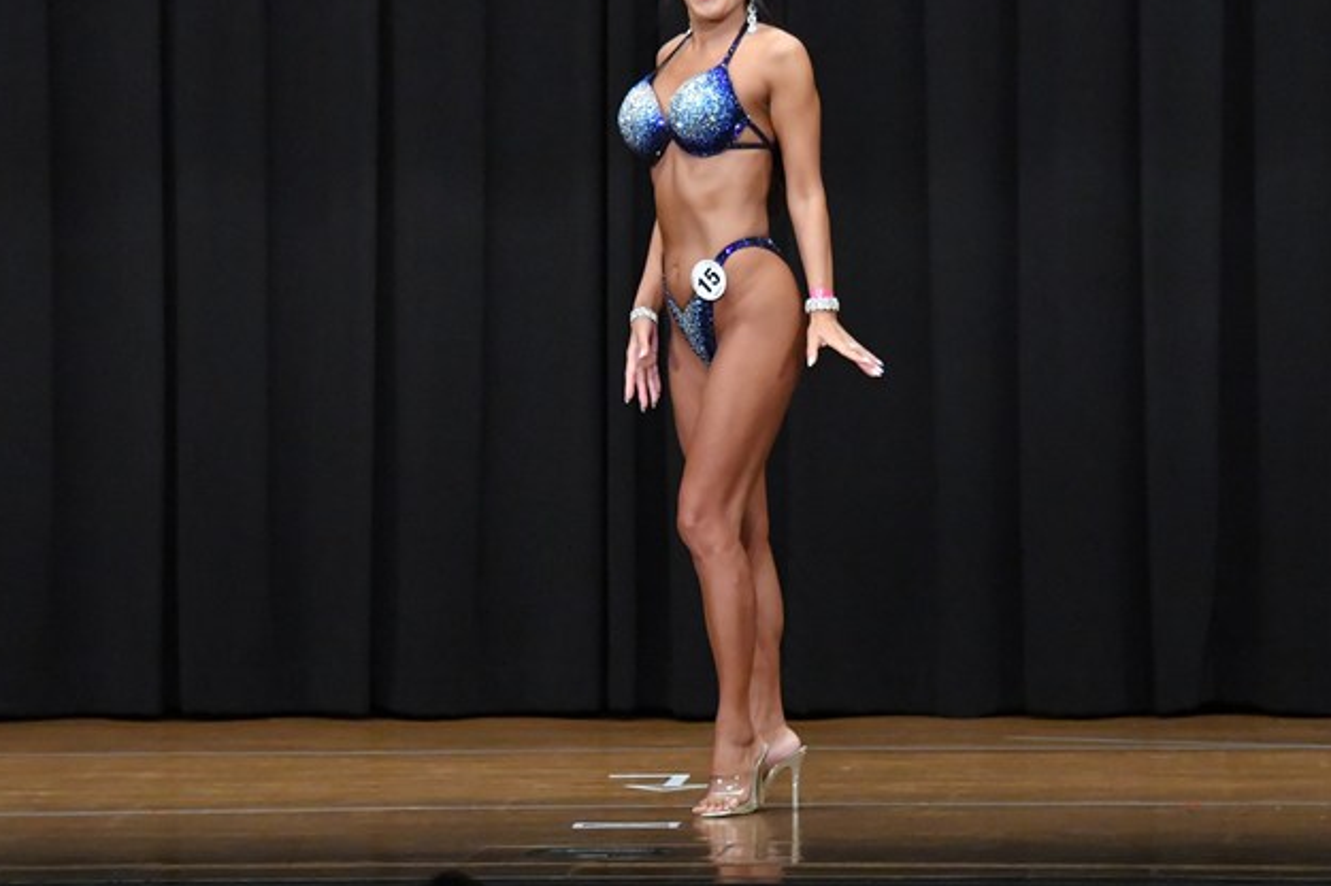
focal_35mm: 269
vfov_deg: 5.1
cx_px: 663
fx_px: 9940
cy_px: 345
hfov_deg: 7.7
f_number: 5.6
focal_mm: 145
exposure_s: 1/400
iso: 8000
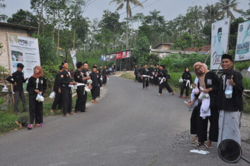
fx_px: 282
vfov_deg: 32.8
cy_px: 72
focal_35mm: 41
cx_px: 116
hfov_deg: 47.8
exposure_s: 1/125
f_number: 4
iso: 400
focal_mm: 21
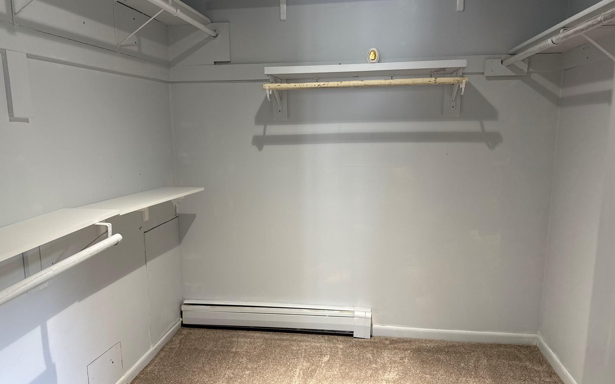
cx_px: 301
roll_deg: +1.0
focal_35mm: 26
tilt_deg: -10.0
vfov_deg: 47.6
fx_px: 436
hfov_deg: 70.4
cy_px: 202
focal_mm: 6.76
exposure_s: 1/60
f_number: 1.78
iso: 125
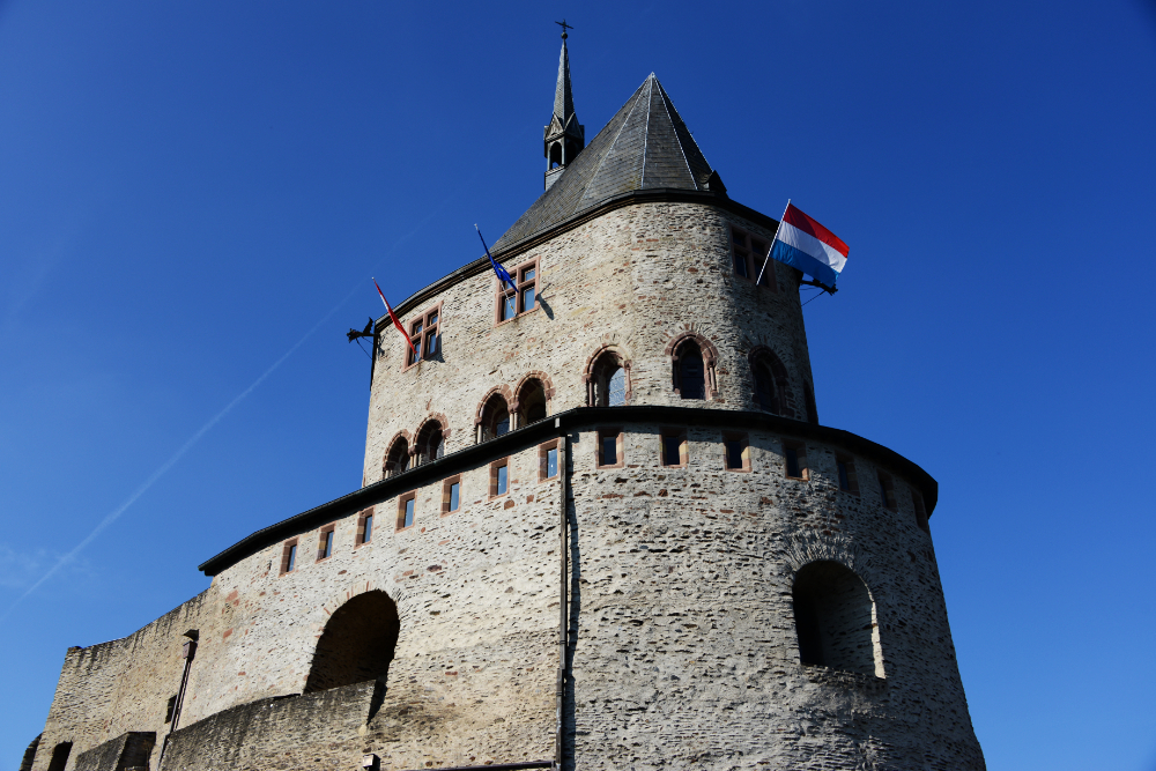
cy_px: 386
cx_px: 578
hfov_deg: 55.8
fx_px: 1092
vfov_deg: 38.9
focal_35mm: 34
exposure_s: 1/800
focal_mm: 34
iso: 125
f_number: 6.3
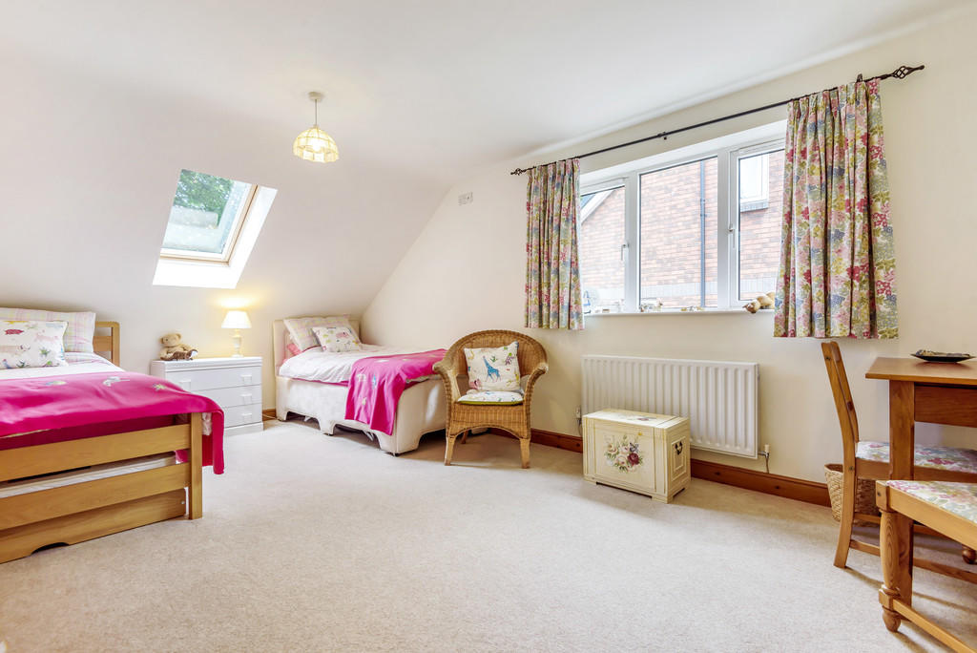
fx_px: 434
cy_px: 326
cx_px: 488
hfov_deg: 96.7
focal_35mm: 16
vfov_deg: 73.8
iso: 250
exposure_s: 1/50
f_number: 8
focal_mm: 16
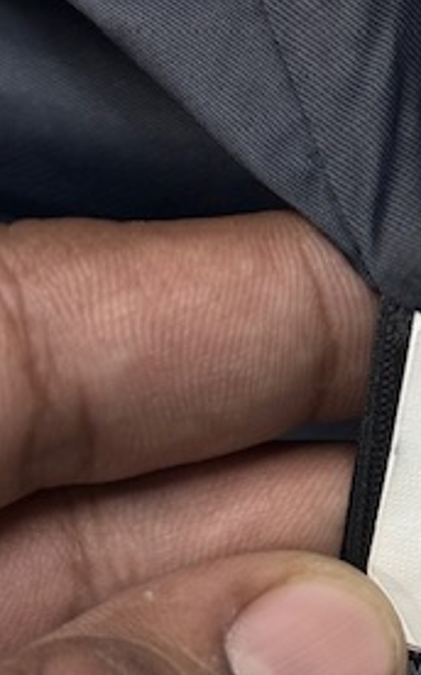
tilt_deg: -80.0
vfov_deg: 17.7
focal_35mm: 118
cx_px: 561
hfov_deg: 10.8
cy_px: 426
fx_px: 2171
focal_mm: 6.76
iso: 50
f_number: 1.78
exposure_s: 1/193
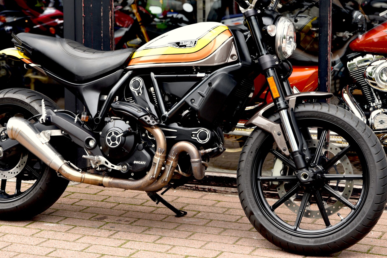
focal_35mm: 91
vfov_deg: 15.0
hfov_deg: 22.4
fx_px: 978
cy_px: 94
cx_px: 177
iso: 200
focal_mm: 66
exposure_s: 1/60
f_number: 4
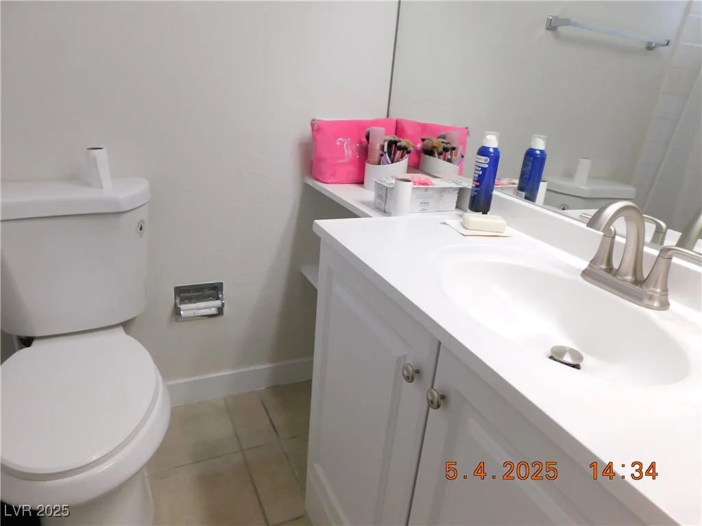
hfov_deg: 71.6
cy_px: 263
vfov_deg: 56.8
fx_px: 487
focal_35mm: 24
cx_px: 351
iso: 125
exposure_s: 1/40
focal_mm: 4.1
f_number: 3
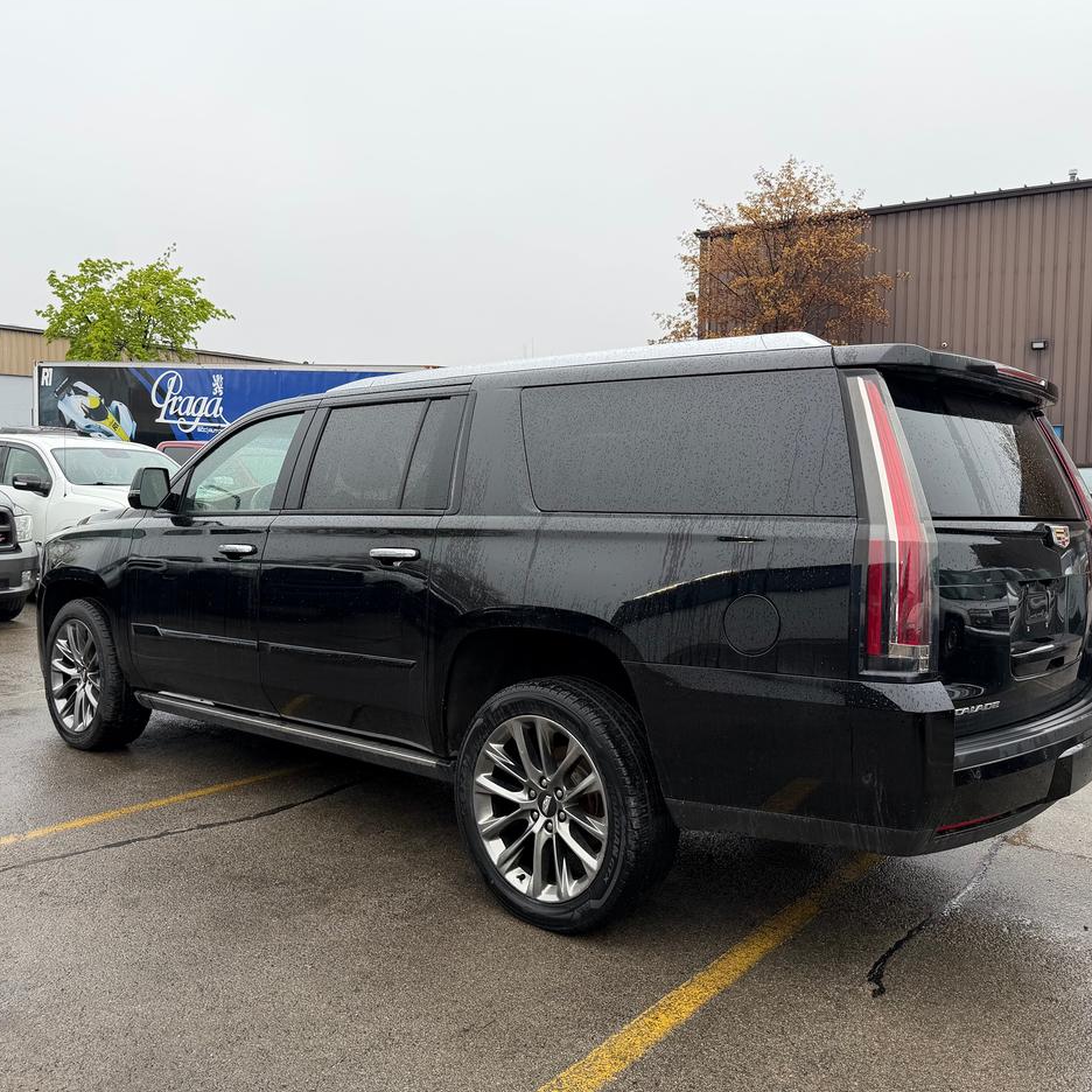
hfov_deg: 55.6
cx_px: 551
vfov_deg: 55.6
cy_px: 552
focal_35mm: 29
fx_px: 1035
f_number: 1.78
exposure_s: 1/728
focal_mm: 6.76
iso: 80
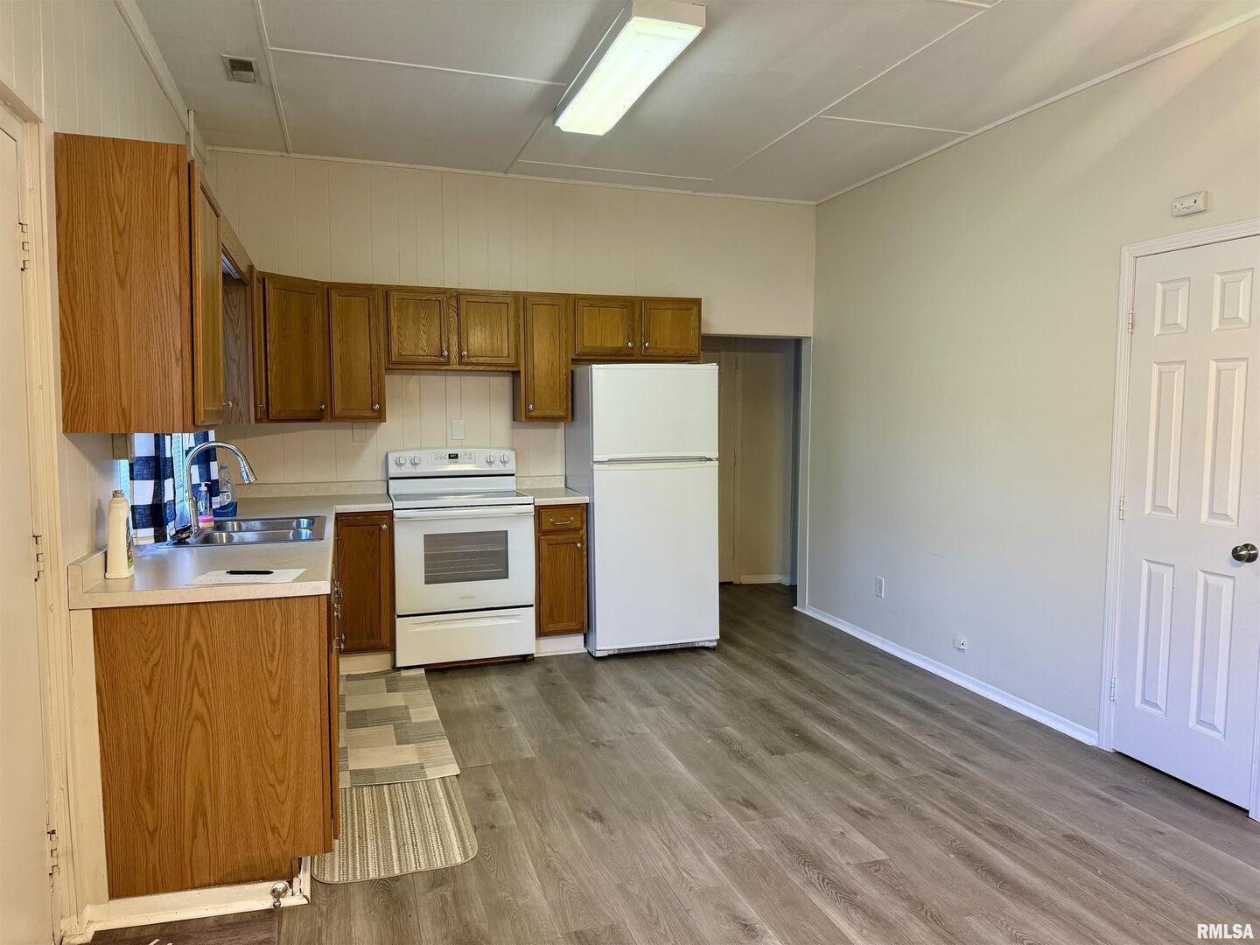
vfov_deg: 56.8
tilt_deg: -3.9
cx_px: 630
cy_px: 472
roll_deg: +0.3
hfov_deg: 71.6
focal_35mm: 24
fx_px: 874
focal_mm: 6.76
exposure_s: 1/120
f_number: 1.78
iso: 200
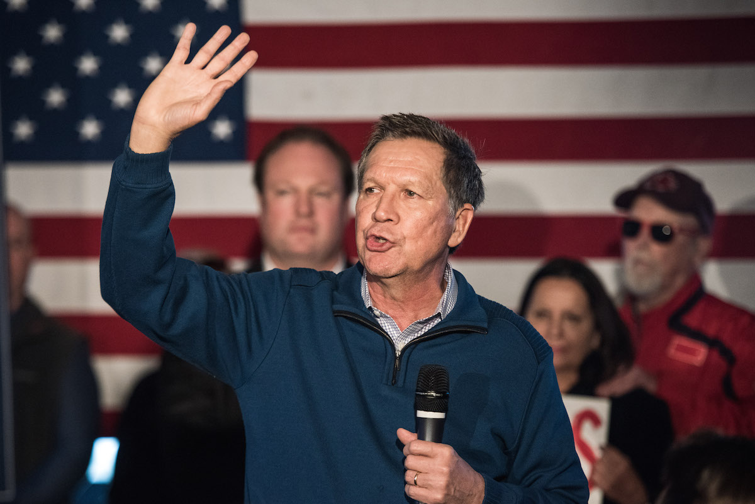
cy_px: 252
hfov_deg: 13.2
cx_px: 378
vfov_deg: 8.9
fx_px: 3252
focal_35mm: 155
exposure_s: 1/500
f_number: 2.8
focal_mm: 155
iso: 3200
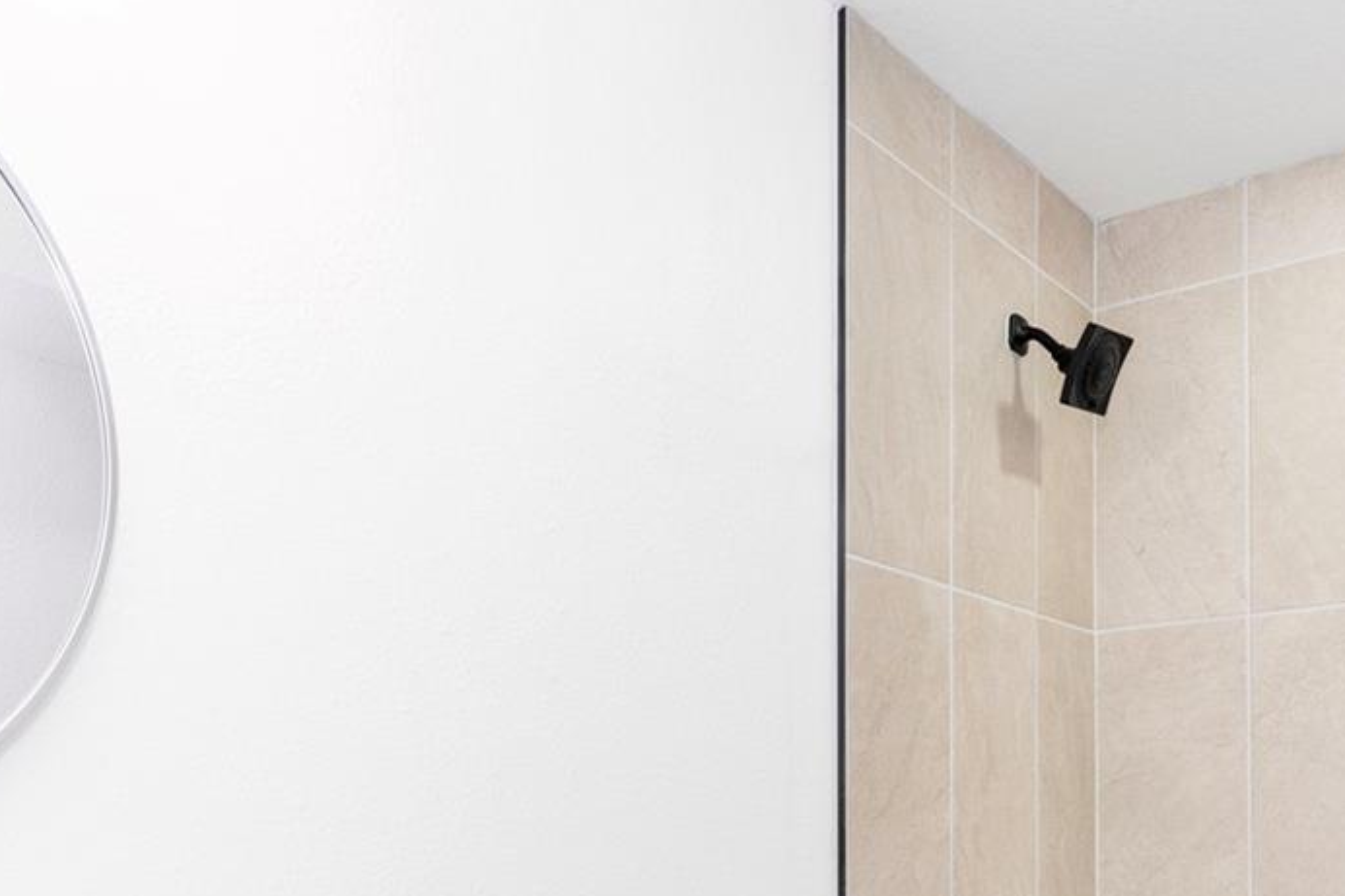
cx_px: 781
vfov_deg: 33.9
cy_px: 810
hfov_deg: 51.7
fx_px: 1382
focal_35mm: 37
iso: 400
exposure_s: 1/40
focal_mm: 16
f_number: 8
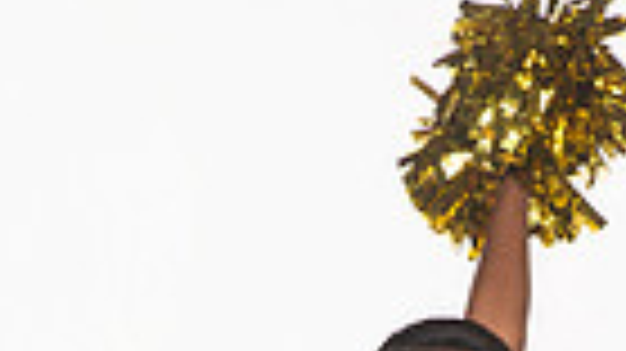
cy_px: 878
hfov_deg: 9.7
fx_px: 3666
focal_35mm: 221
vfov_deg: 5.3
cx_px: 491
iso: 800
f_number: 7.1
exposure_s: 1/320
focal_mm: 65
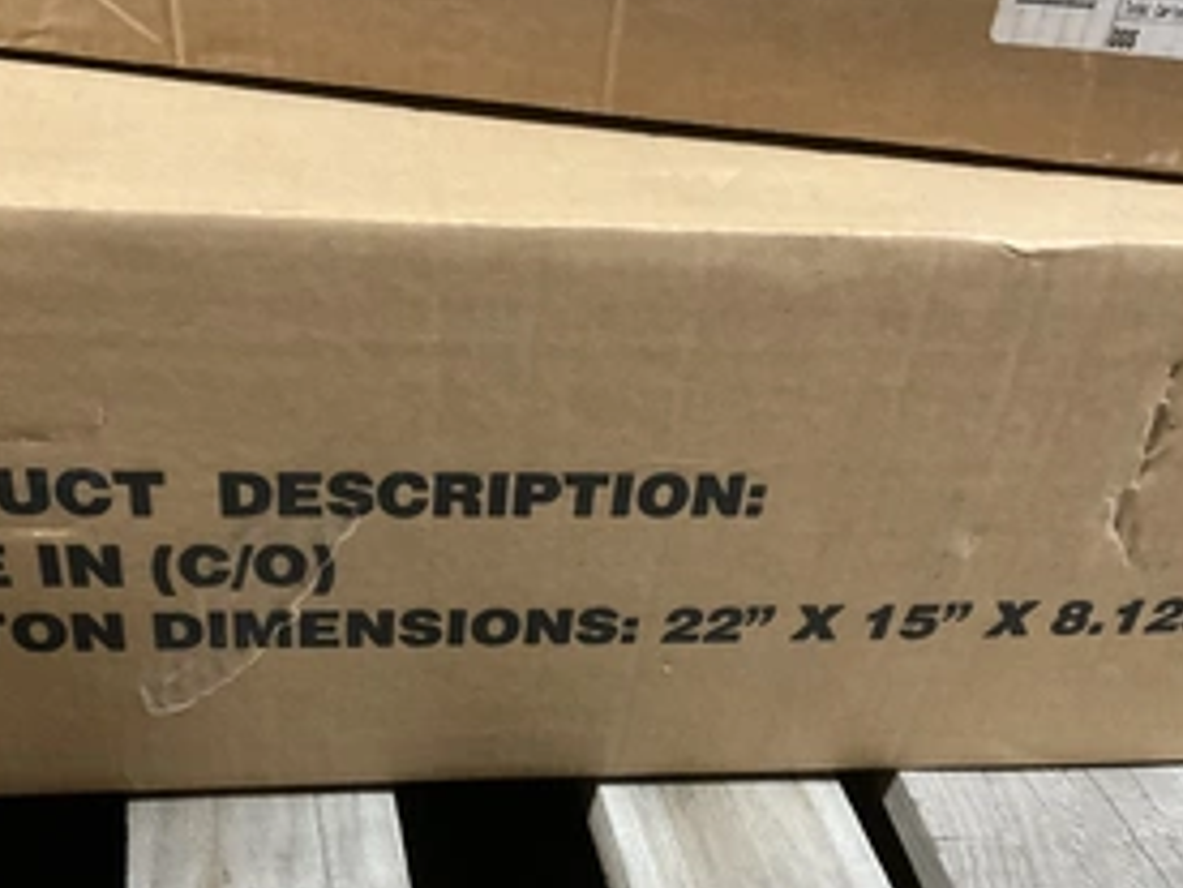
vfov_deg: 33.9
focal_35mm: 42
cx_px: 519
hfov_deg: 44.7
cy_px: 626
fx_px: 1435
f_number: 1.8
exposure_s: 1/30
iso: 500
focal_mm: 3
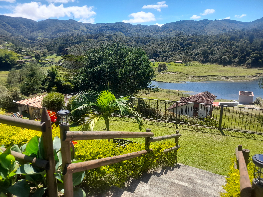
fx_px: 190
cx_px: 132
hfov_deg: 69.4
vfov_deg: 54.9
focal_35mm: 25
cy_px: 98
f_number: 2
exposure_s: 1/310
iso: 20
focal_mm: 4.6
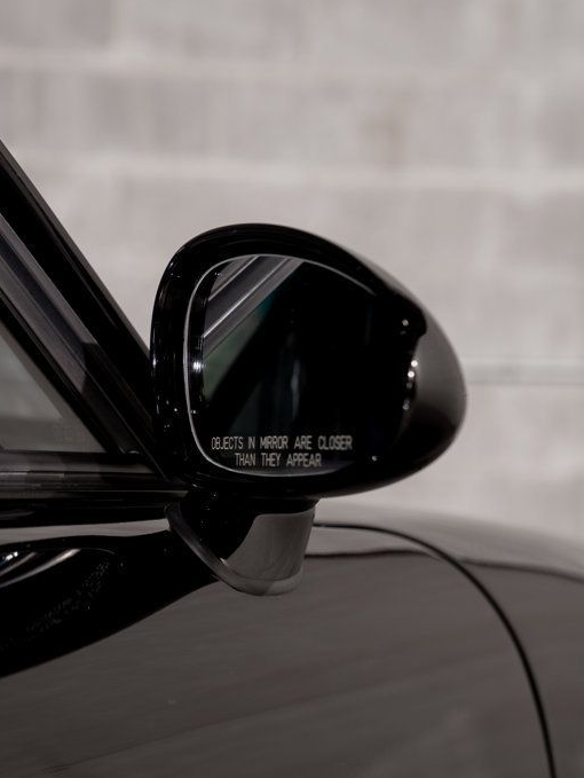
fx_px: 2247
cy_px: 388
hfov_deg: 14.8
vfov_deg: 19.6
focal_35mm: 100
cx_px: 173
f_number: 4.5
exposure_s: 1/80
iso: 160
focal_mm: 69
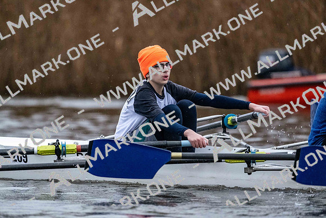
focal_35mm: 400
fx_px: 3623
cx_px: 163
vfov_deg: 3.4
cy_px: 109
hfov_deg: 5.2
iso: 11400
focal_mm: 400
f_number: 4.5
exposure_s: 1/1600
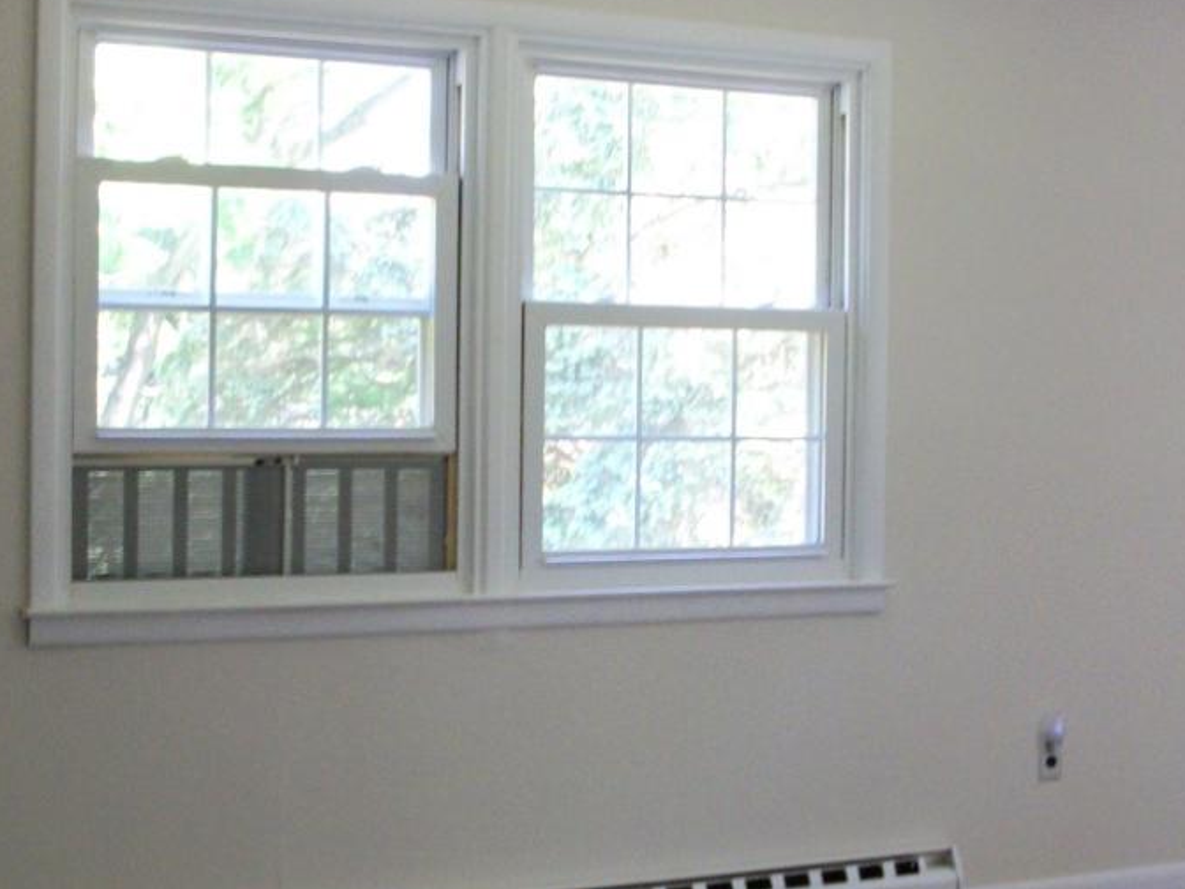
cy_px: 559
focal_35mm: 75
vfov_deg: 19.6
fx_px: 2567
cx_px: 631
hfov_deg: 26.0
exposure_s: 1/25
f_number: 3.1
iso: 160
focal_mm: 6.3
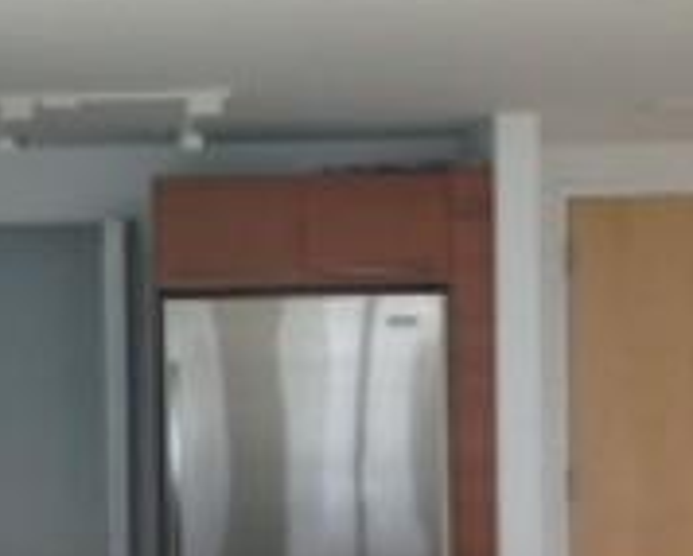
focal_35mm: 81
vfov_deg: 18.9
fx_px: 1664
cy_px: 377
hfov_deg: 23.1
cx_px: 105
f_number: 2.4
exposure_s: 1/244
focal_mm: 4.13
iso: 50
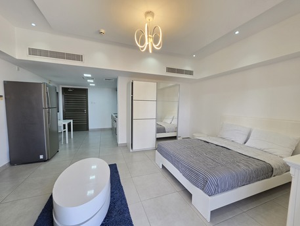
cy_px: 113
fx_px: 113
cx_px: 150
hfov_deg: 106.2
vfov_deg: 89.9
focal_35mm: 13
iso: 80
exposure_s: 1/100
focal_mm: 2.2
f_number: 1.9
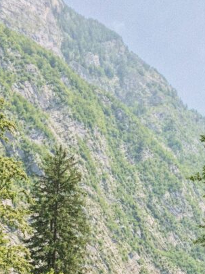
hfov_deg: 20.6
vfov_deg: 25.1
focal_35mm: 71
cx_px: 143
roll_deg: +0.0
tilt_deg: +9.1
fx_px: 561
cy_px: 313
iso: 20
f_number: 1.8
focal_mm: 4
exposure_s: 1/889
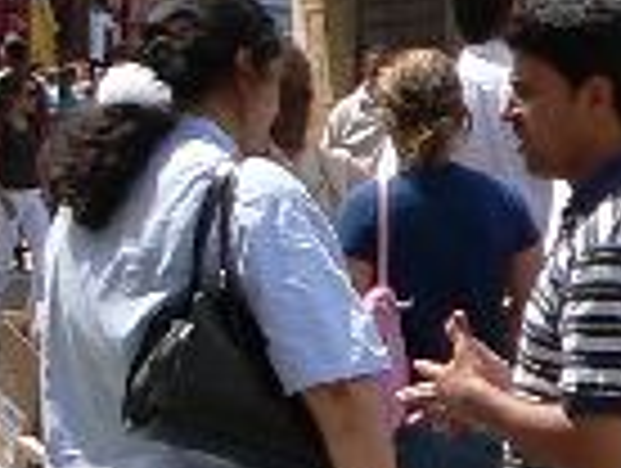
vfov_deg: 7.2
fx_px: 3738
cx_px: 1386
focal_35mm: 208
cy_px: 90
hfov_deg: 8.8
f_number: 4.6
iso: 80
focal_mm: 6
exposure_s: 1/500
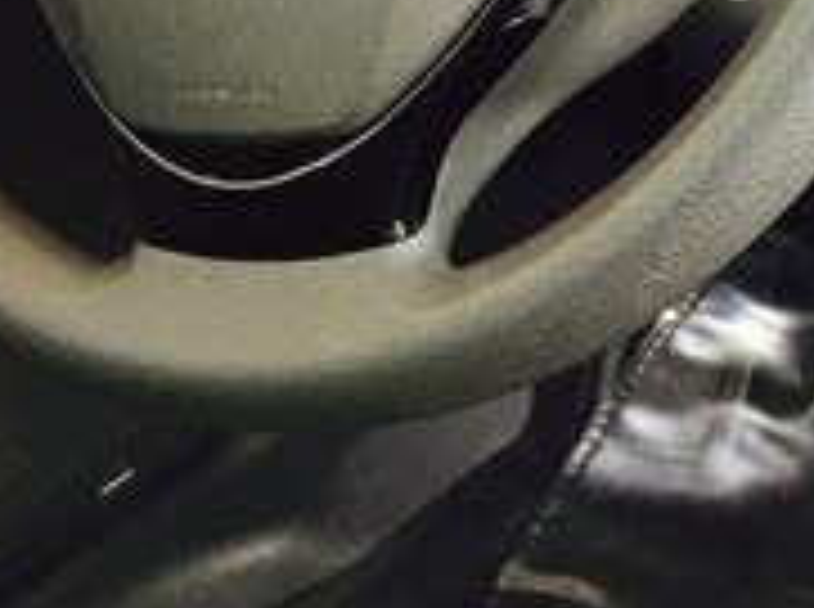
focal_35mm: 106
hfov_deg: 16.2
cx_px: 1372
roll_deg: +0.0
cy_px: -74
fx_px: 2488
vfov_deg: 13.6
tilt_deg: -20.5
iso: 160
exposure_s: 1/33
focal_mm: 4.15
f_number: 2.2
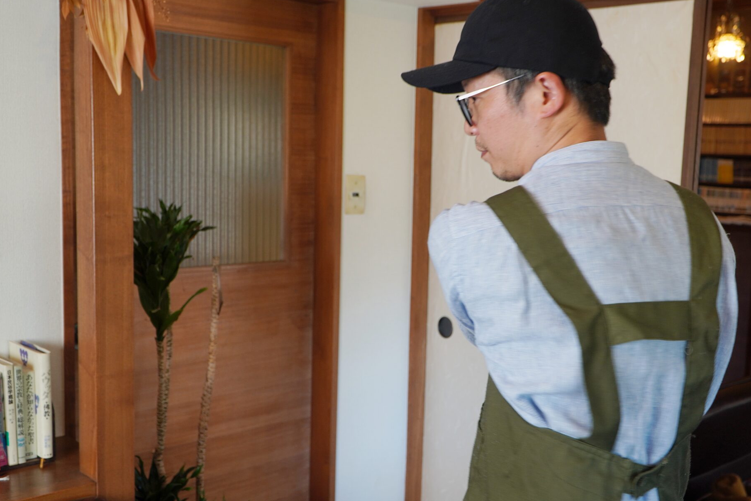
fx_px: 730
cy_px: 237
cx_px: 394
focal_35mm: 35
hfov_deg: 54.4
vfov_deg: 37.8
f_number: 4.5
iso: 160
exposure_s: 1/40
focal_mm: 22
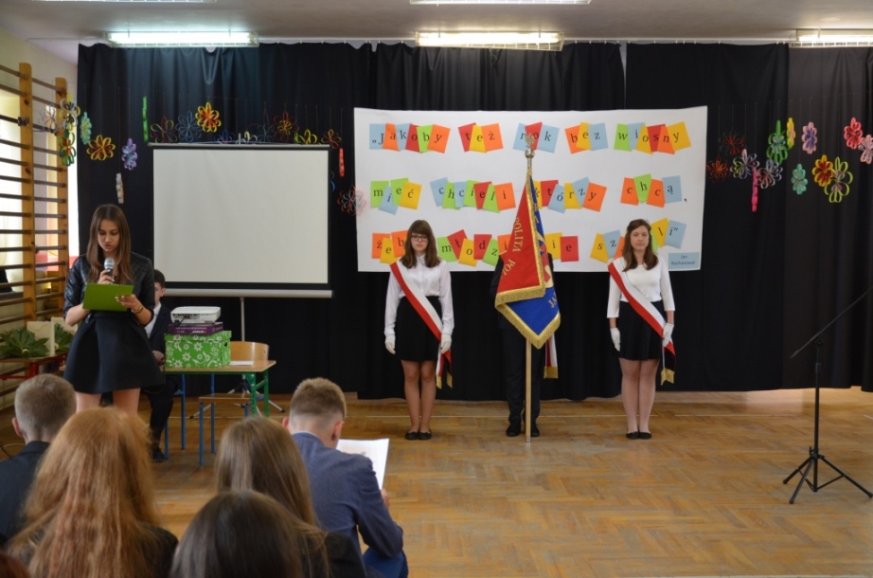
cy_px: 289
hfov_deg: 43.7
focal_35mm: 45
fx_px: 1089
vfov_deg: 29.7
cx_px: 436
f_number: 4.2
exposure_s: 1/60
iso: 640
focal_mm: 30
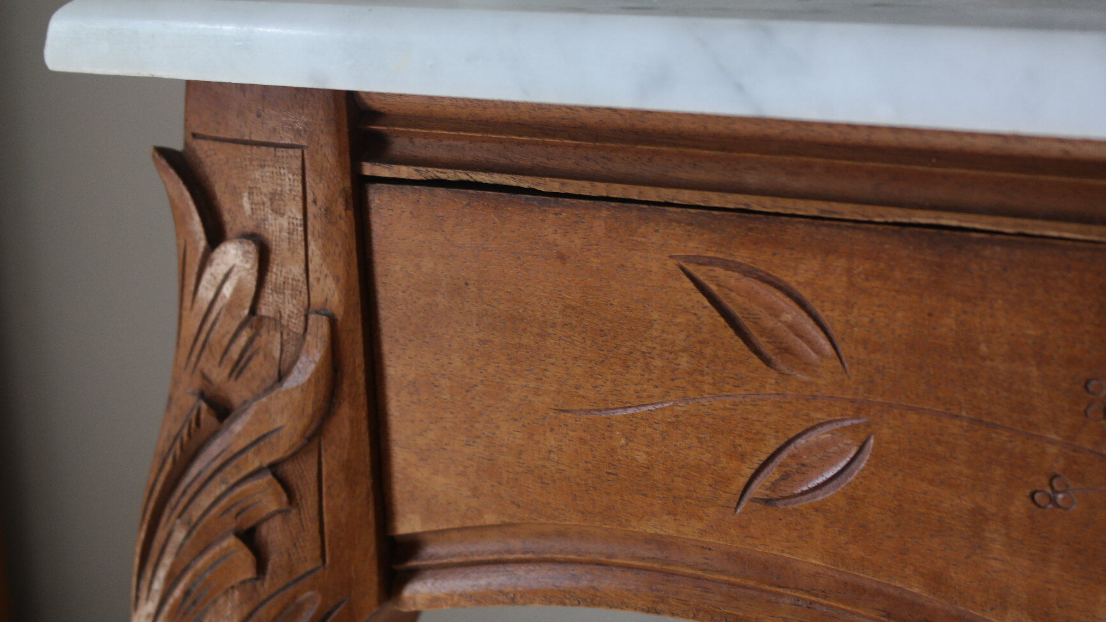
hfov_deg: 34.4
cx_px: 554
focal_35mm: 61
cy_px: 264
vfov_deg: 19.7
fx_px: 1789
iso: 400
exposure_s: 1/30
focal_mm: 38
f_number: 5.6
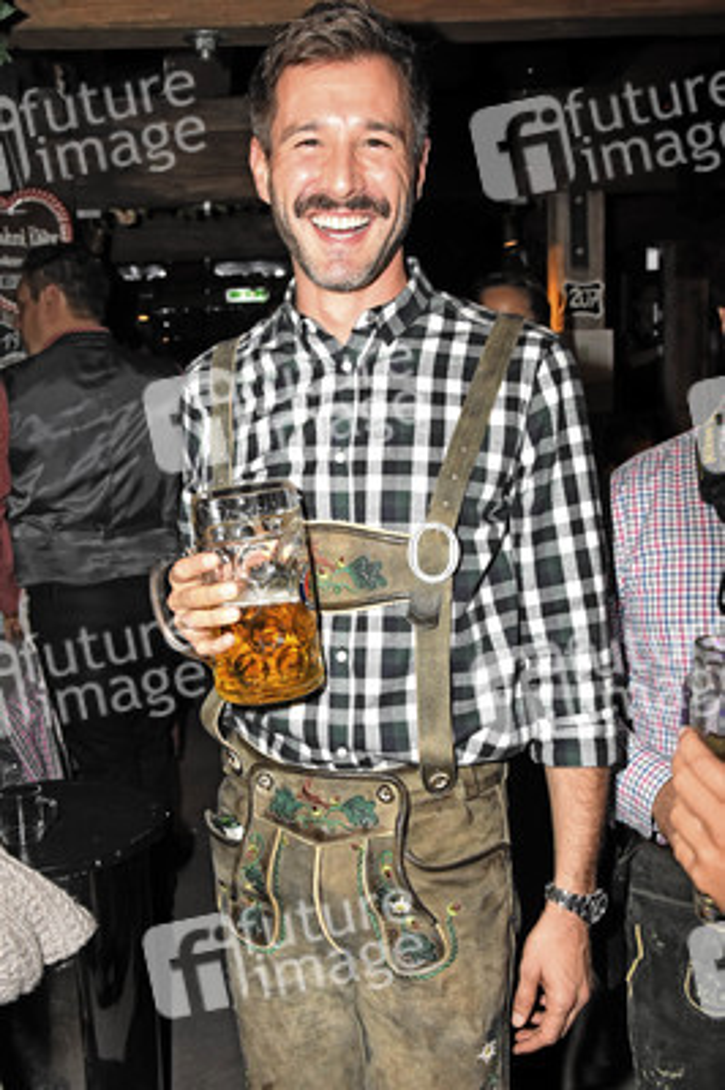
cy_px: 545
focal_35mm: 36
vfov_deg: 53.2
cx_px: 362
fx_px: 1089
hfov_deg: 36.8
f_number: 6.3
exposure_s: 1/125
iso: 1600
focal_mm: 24
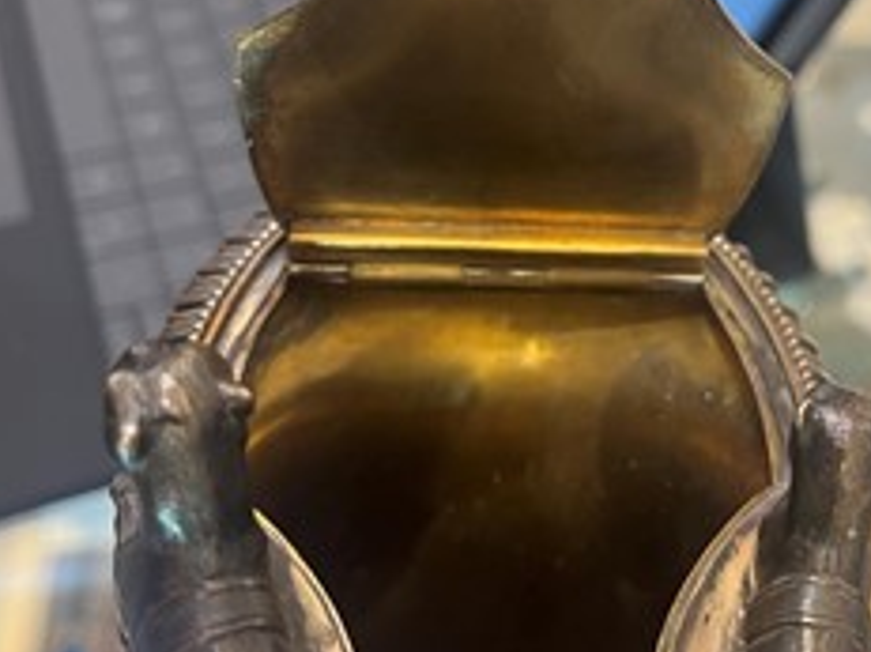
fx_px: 1132
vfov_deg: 31.4
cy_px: 143
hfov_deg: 41.3
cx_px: 611
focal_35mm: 45
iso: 200
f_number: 1.6
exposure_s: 1/50
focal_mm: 5.1
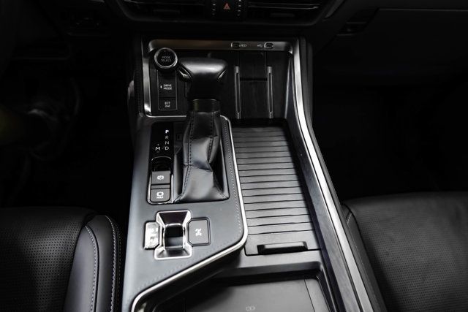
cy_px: 156
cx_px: 234
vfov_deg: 53.2
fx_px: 312
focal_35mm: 24
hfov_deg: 73.7
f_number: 2.8
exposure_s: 1/250
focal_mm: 24
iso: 800
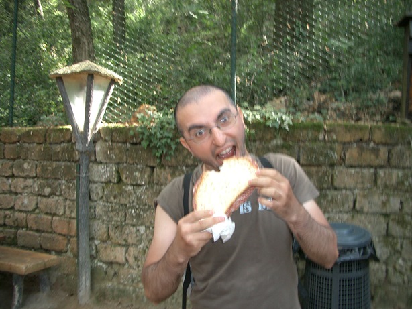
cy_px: 154
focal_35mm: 35
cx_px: 206
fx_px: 417
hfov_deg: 52.6
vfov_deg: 40.7
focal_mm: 5.8
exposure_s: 1/40
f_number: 2.6
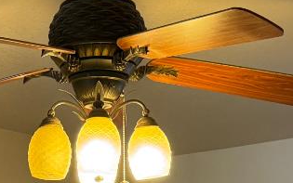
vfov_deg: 9.8
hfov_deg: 17.2
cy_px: 409
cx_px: 76
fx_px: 966
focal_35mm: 121
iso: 200
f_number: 1.78
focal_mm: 6.76
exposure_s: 1/60
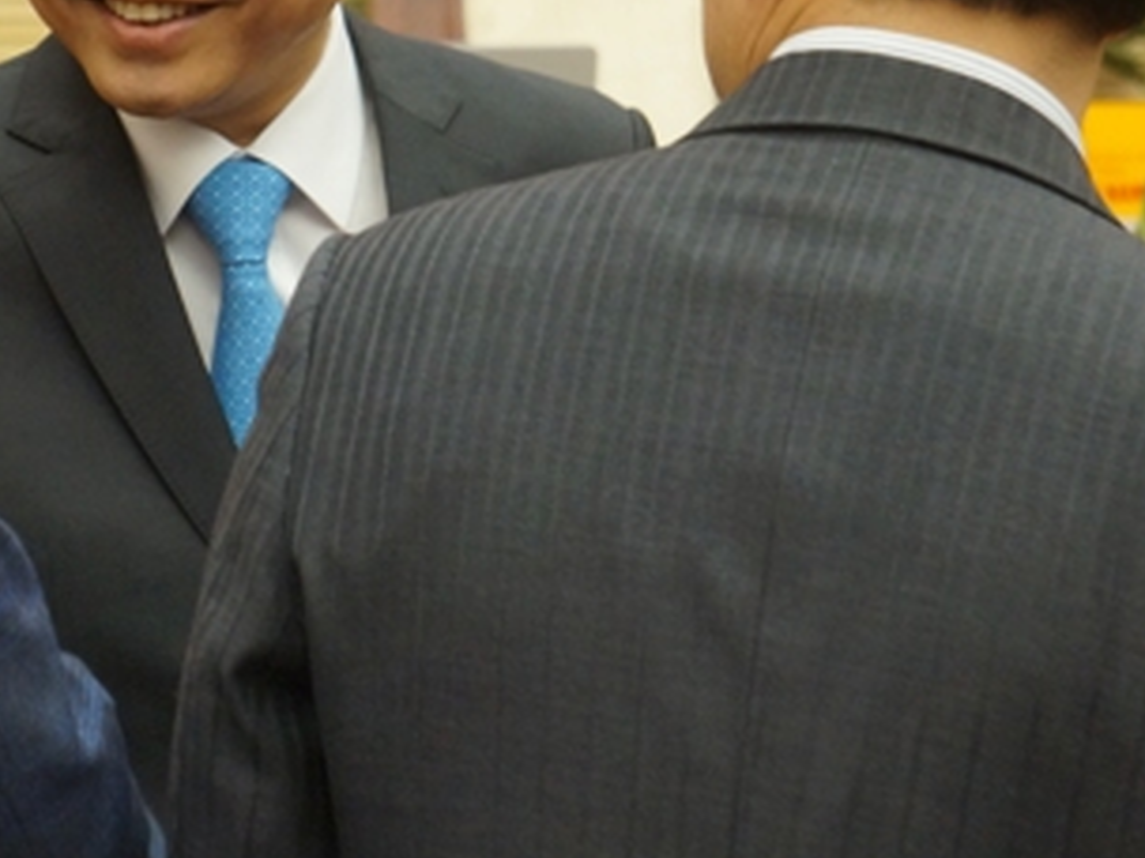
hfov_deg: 12.5
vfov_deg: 9.4
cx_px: 286
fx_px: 5192
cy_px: 132
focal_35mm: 157
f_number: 5.6
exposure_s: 1/100
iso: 2000
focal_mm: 55
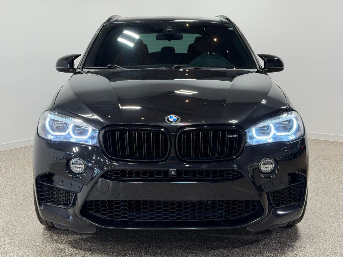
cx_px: 172
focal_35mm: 48
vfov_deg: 30.3
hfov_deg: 39.7
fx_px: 476
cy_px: 128
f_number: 1.78
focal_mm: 6.76
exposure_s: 1/120
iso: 80
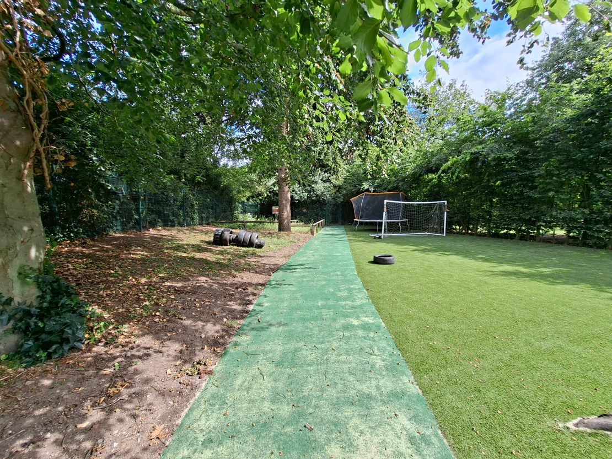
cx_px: 306
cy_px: 230
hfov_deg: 106.2
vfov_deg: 89.9
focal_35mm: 13
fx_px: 230
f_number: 2.2
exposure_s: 1/360
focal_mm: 1.74
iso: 40
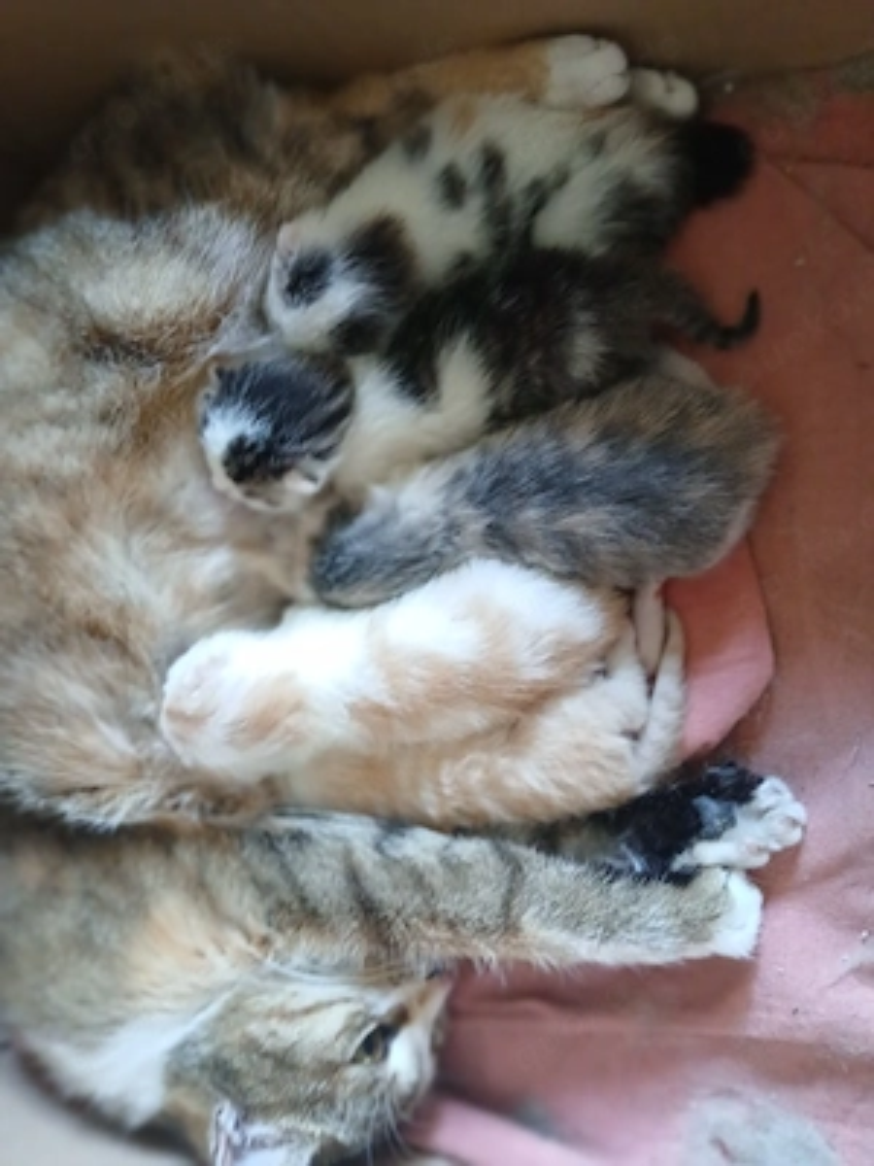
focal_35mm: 26
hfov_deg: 53.1
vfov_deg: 67.3
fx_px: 875
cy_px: 583
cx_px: 437
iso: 500
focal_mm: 3.98
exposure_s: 1/20
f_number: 1.8
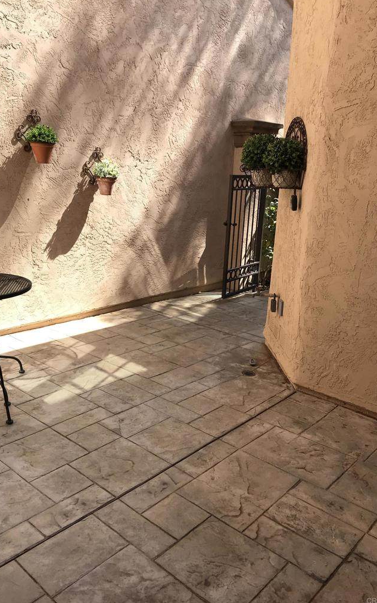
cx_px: 164
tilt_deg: -13.9
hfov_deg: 41.7
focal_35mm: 30
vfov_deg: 62.9
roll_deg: -0.8
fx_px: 493
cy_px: 299
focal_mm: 3.99
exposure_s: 1/760
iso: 20
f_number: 1.8
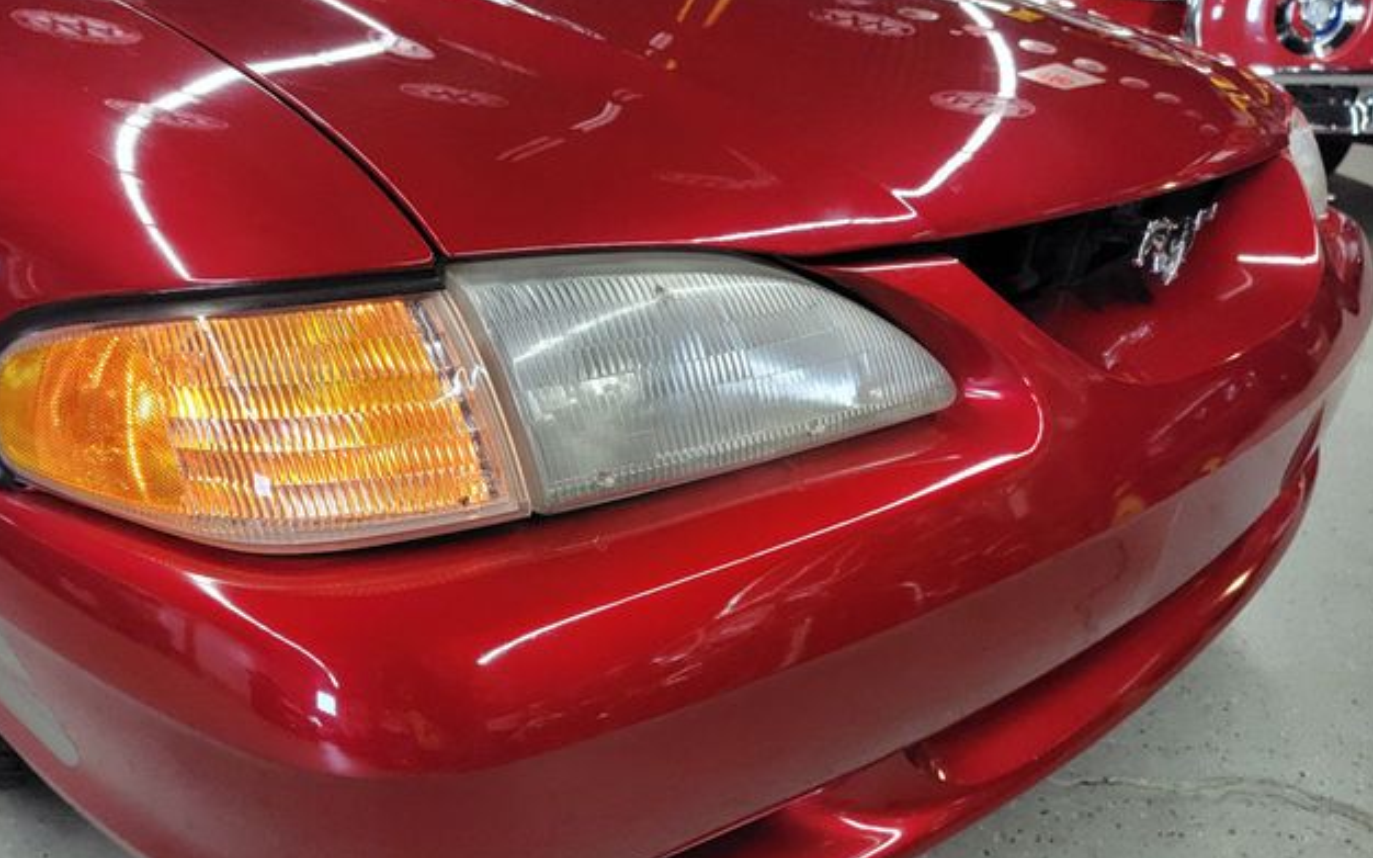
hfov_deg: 70.4
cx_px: 684
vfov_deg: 47.6
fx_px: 973
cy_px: 443
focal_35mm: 26
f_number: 1.8
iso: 200
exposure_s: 1/40
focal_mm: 6.7
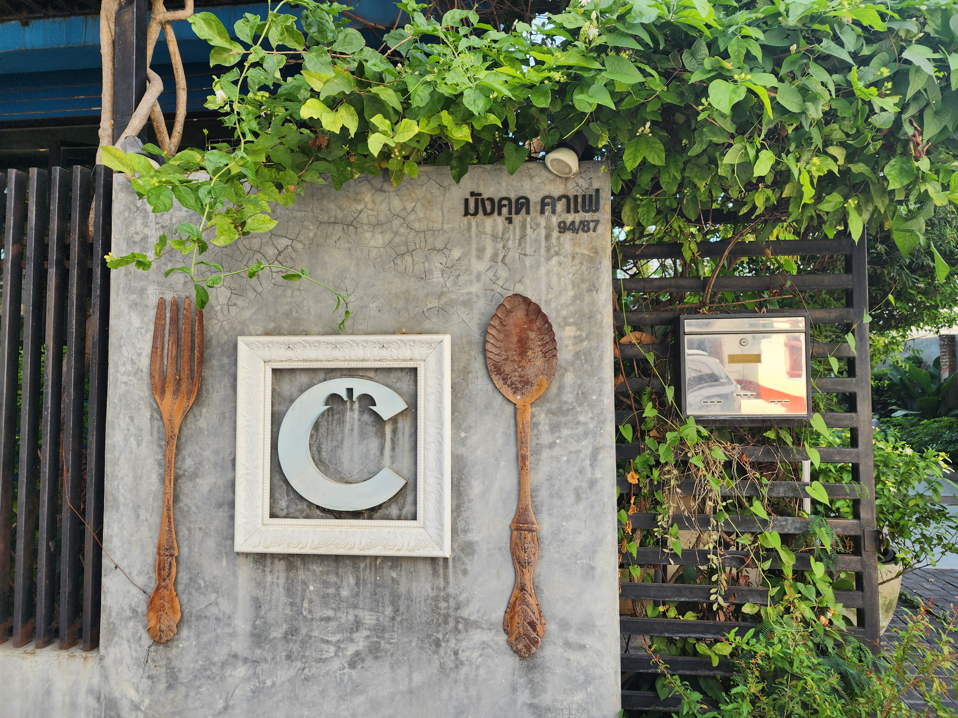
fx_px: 637
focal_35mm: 23
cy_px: 359
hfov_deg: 73.9
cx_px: 479
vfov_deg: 58.9
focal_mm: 6.4
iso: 16
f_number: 1.8
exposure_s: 1/180
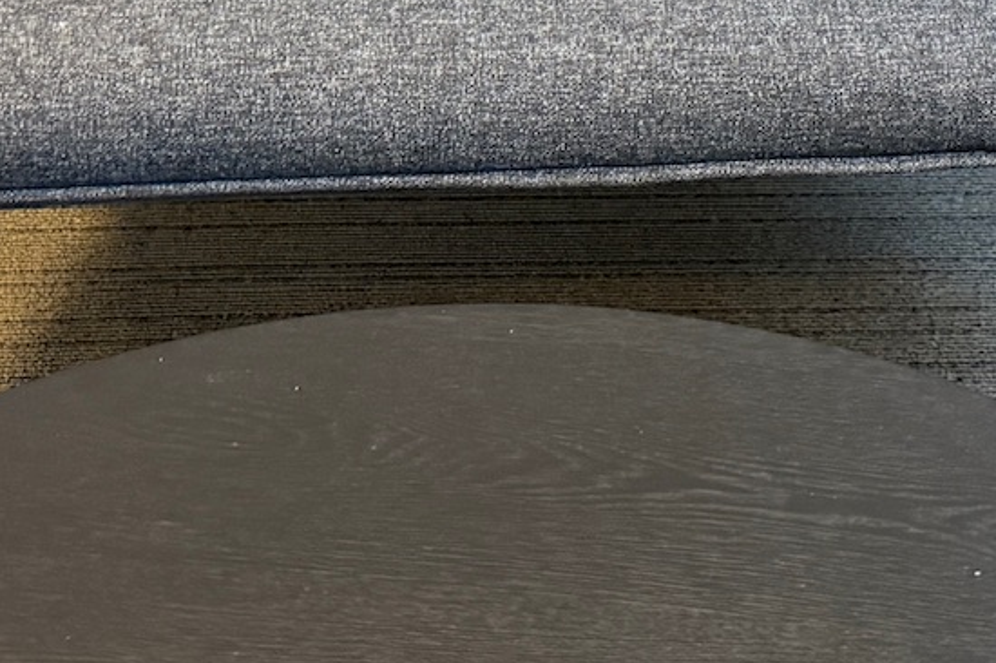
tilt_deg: -22.7
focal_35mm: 93
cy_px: -225
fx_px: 2571
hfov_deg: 21.9
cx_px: 565
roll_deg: +0.6
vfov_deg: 14.0
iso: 500
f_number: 1.78
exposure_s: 1/50
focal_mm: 6.76
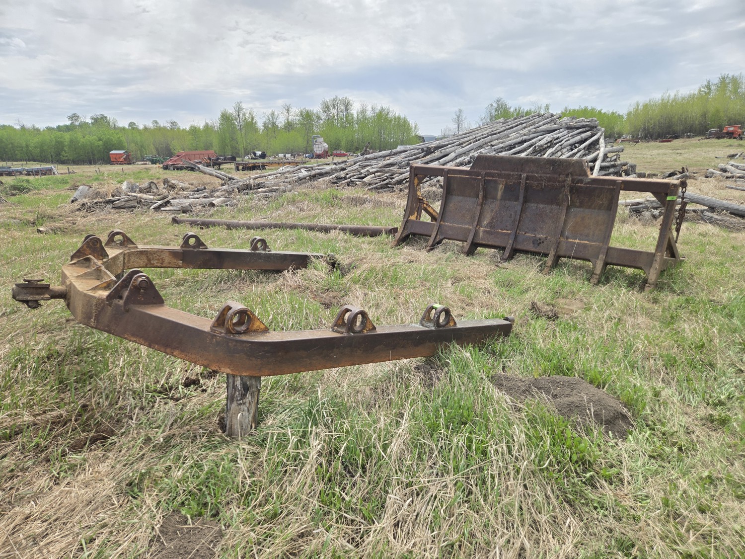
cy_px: 280
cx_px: 372
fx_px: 495
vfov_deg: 58.9
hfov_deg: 73.9
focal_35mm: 23
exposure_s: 1/1022
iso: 25
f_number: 1.8
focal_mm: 5.4
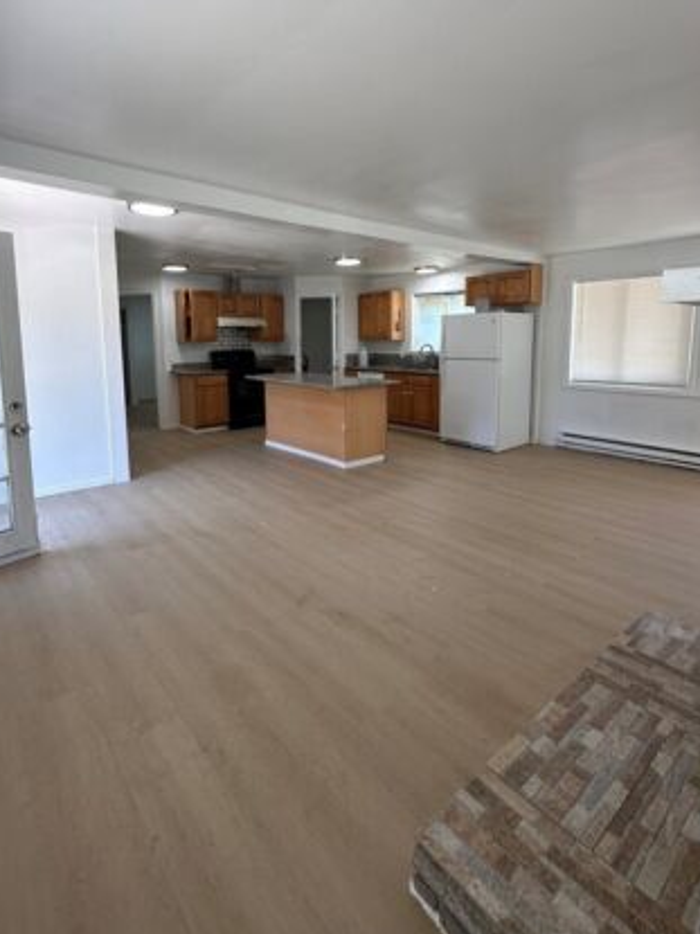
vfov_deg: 87.2
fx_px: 486
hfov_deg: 71.6
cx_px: 342
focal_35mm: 18
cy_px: 402
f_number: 2.2
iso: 100
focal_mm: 2.22
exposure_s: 1/120
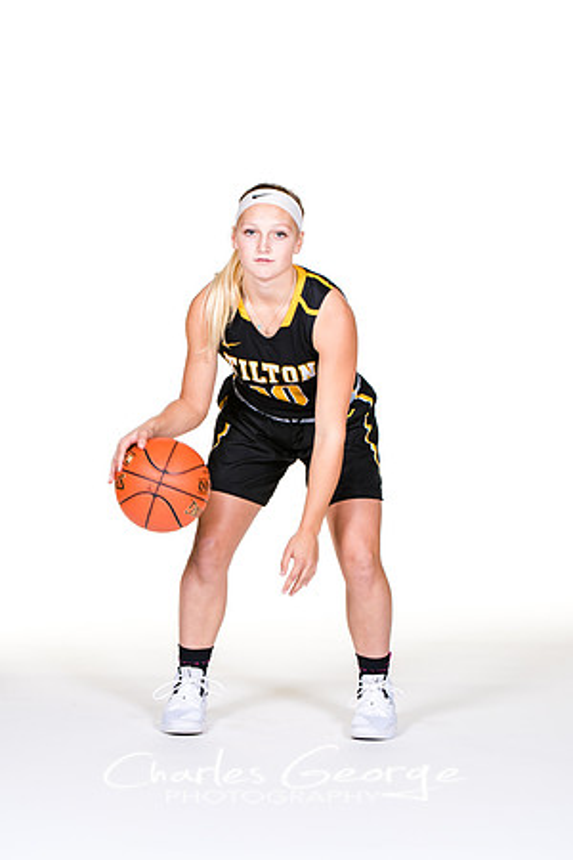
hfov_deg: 10.6
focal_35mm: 129
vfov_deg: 15.9
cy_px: 430
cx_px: 286
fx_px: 3080
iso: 200
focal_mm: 86
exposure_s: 1/160
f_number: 6.3
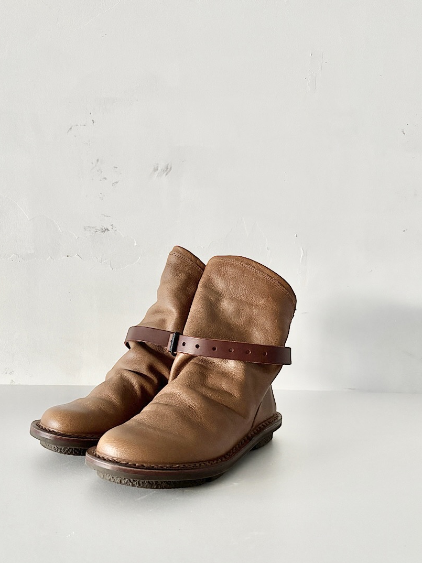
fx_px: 504
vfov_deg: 58.2
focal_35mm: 31
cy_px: 319
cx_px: 188
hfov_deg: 45.4
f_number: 1.6
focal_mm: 5.96
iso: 400
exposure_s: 1/60
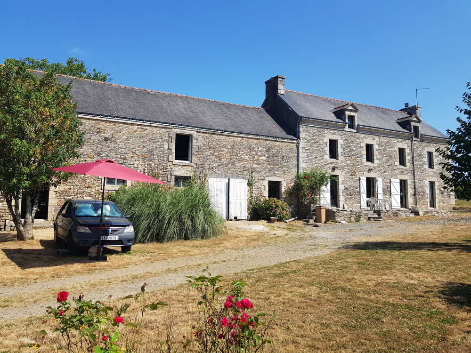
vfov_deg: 53.1
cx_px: 236
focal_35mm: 26
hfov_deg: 67.3
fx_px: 354
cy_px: 176
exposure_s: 1/1916
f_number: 1.7
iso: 40
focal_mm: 4.2
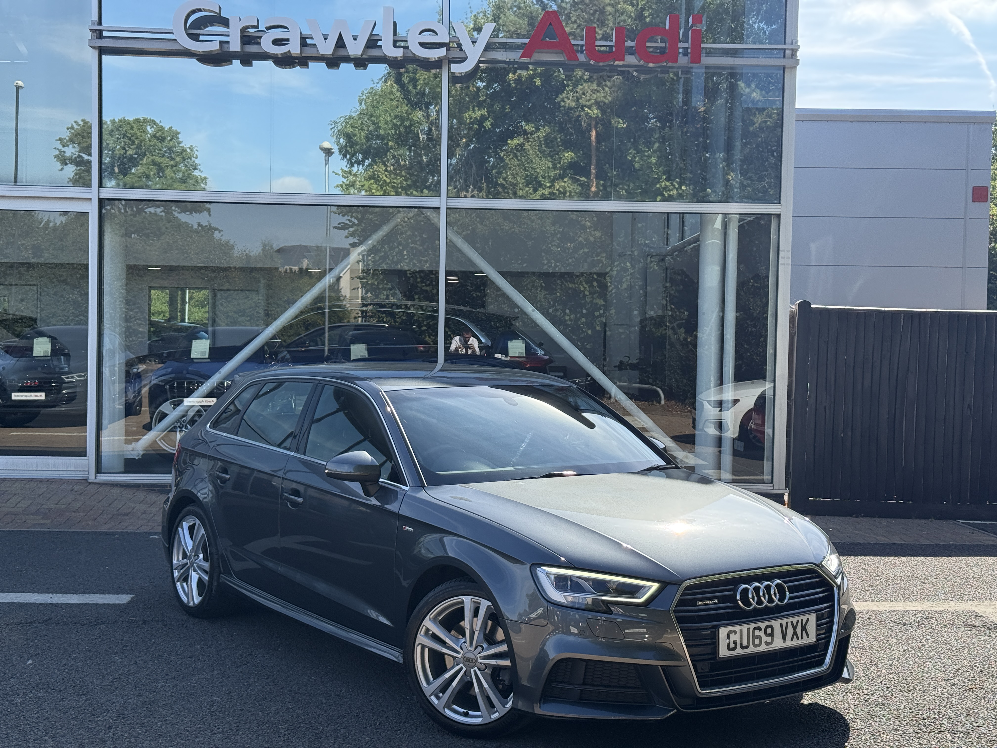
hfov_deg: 39.7
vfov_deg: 30.3
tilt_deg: -0.7
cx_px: 498
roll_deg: -1.1
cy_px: 374
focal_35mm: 48
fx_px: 1382
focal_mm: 6.76
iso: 80
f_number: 1.78
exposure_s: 1/2273
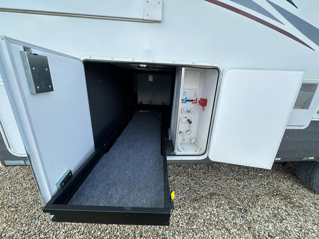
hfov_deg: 102.1
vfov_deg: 85.7
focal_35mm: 14
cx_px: 160
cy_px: 120
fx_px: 129
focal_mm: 2.22
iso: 40
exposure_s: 1/413
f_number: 2.2
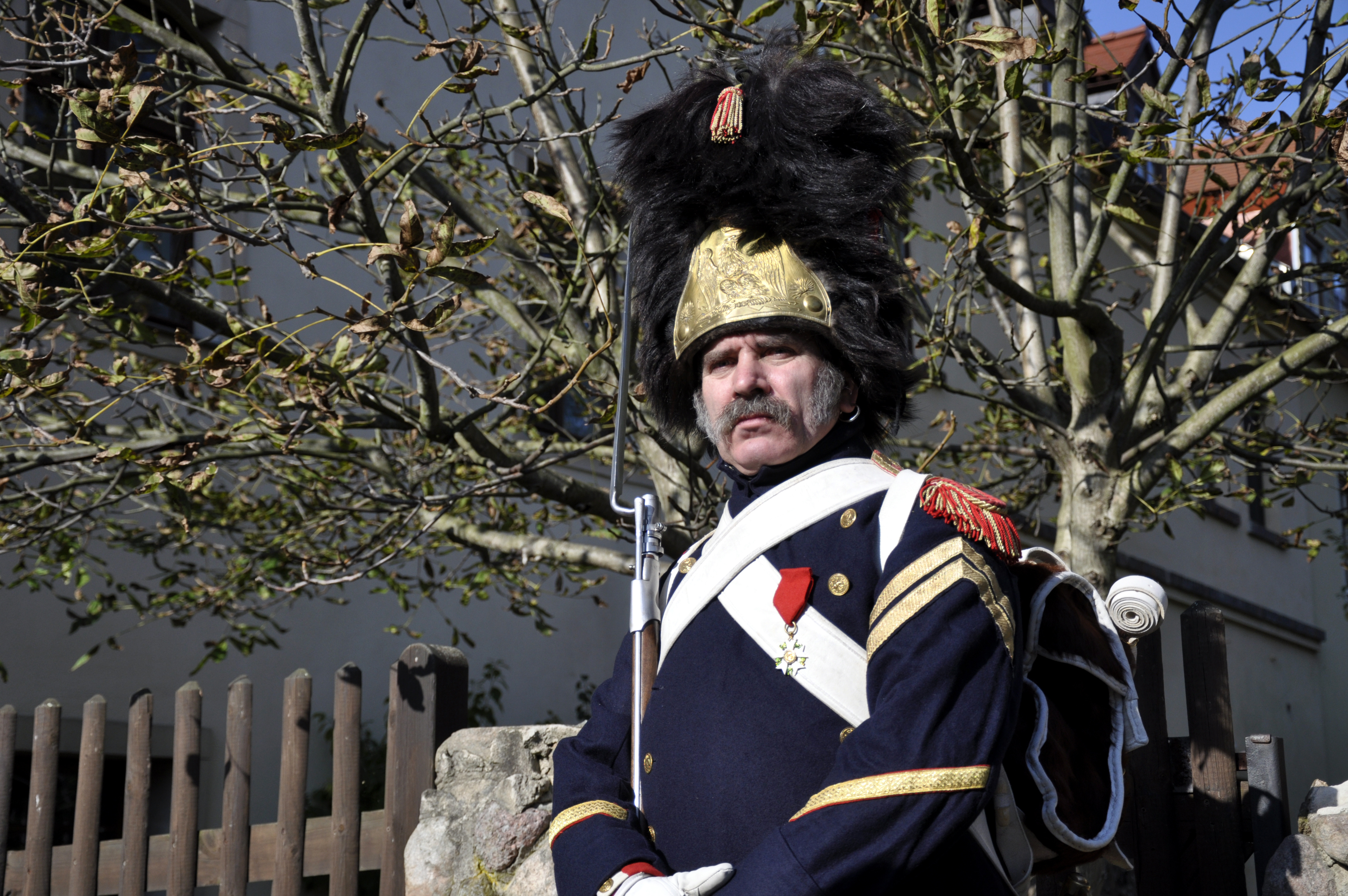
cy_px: 448
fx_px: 2244
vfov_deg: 22.6
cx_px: 674
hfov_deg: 33.4
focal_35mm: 60
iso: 200
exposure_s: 1/1250
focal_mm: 40
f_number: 4.5
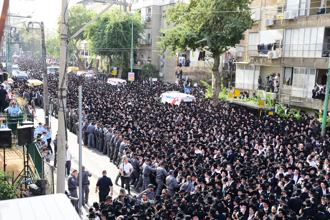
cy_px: 110
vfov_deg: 30.5
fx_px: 403
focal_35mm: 44
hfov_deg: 44.5
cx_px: 165
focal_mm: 44
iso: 100
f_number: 4.5
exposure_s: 1/100
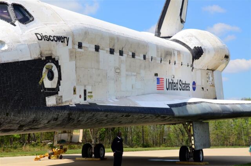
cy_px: 83
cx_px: 126
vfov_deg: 16.5
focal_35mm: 82
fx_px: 574
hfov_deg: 24.7
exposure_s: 1/400
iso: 200
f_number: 10
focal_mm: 55
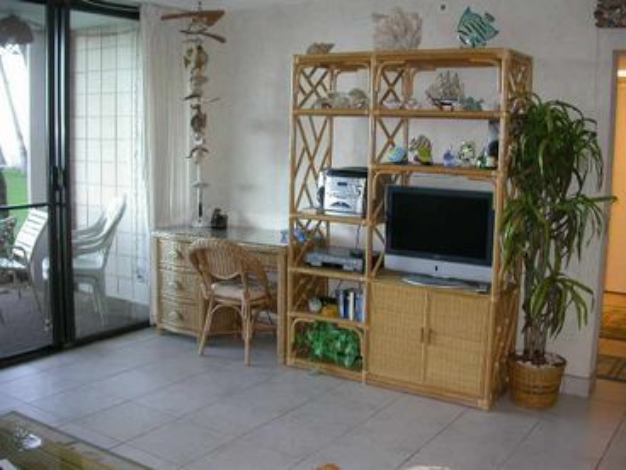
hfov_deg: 49.0
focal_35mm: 38
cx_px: 313
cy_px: 235
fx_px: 687
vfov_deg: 37.7
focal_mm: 7.85
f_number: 2.6
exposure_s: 1/30
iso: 100
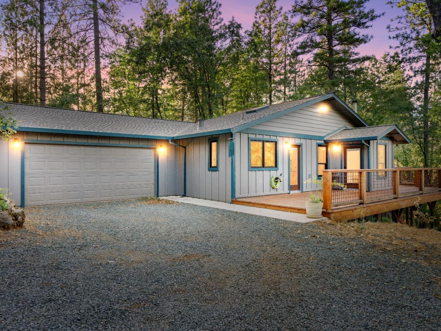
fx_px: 293
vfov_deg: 58.9
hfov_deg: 73.9
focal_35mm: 23
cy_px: 167
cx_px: 216
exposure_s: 1/30
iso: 320
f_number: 8
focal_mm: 21
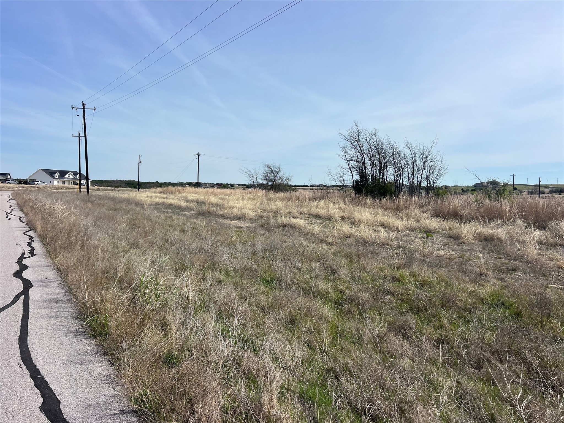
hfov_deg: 67.3
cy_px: 212
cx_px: 282
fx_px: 424
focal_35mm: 26
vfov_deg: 53.1
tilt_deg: -3.3
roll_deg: -1.9
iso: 50
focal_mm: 5.7
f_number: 1.5
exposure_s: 1/6211
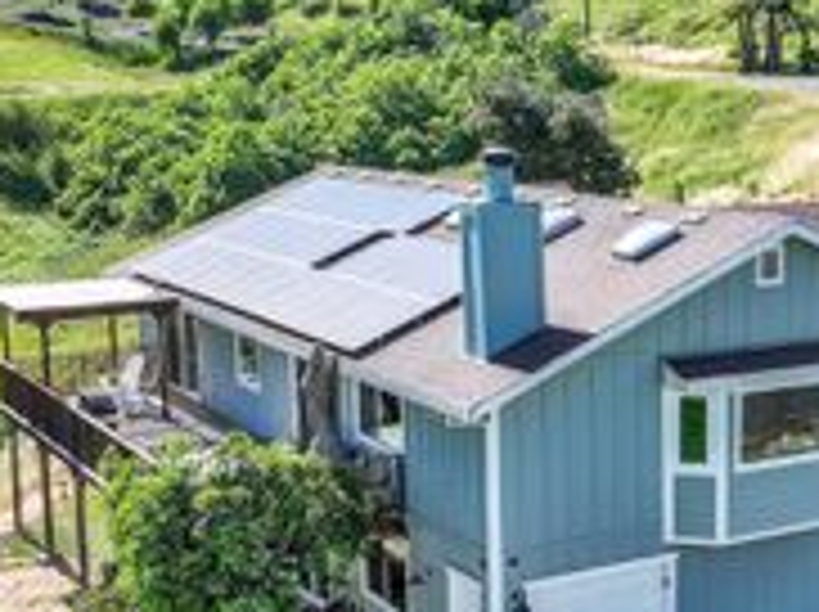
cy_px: 376
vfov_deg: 22.2
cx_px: 688
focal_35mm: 66
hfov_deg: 28.6
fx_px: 1559
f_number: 2.8
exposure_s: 1/2000
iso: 310
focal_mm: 12.3
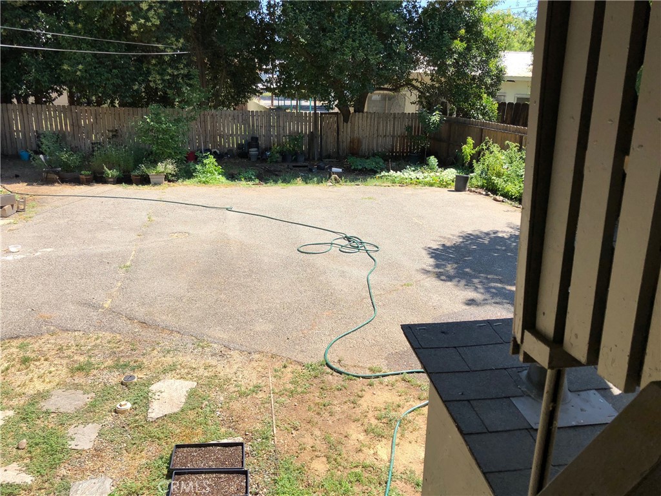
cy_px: 248
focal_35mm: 28
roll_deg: -2.4
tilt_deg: -15.6
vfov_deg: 49.7
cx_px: 330
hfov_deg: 63.4
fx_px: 535
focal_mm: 3.99
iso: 20
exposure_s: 1/960
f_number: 1.8
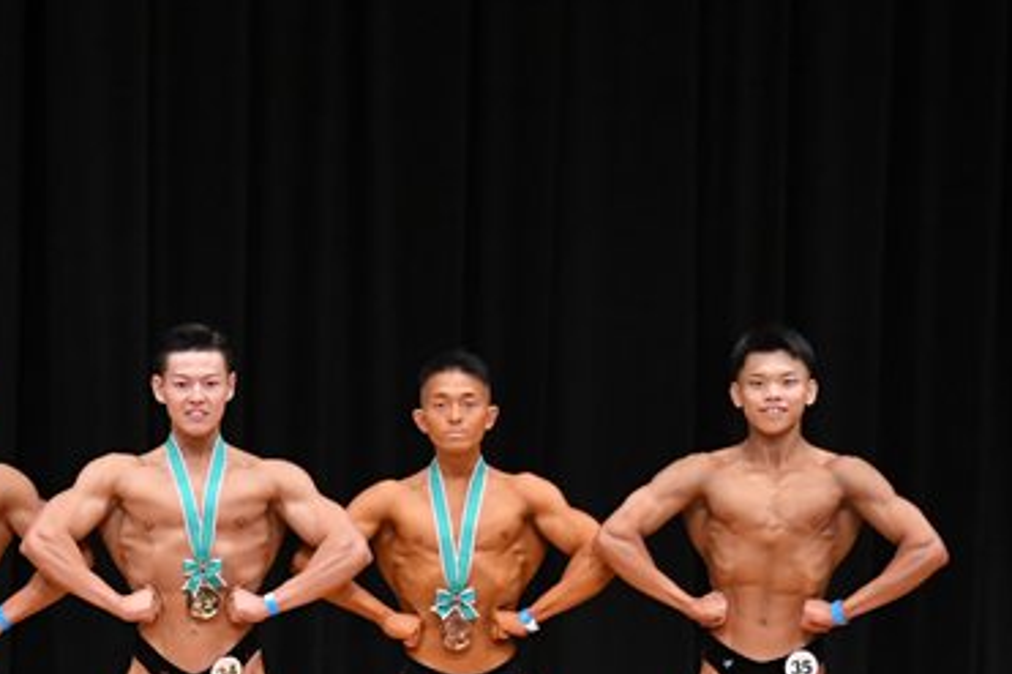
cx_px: 143
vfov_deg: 3.9
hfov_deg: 5.9
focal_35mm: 351
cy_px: 671
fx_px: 9862
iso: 3200
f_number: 5.6
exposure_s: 1/400
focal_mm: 112
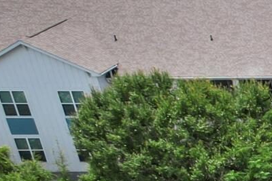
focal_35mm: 165
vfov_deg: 7.8
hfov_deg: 9.2
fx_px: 1247
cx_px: 881
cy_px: 428
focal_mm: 8.38
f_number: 2.8
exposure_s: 1/1000
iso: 100
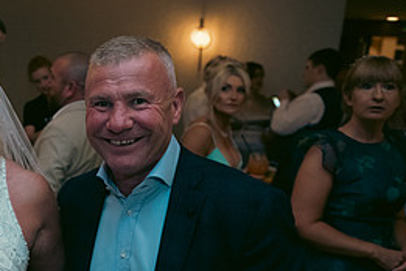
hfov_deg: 30.3
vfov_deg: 22.3
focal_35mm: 60
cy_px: 222
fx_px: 677
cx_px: -28
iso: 800
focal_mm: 27
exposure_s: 1/160
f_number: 3.5
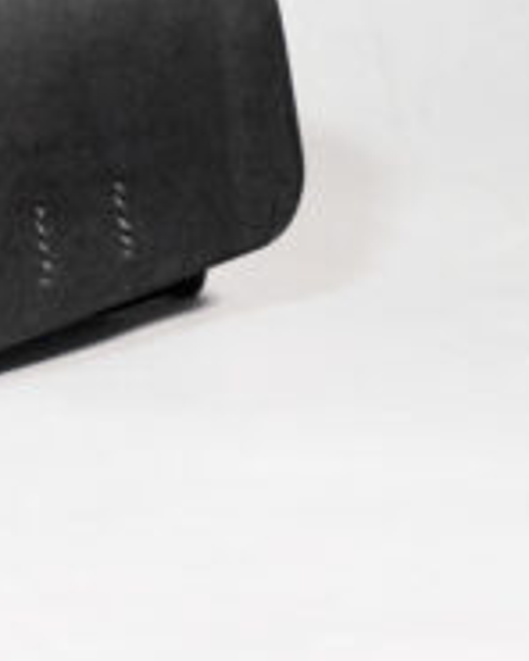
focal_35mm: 228
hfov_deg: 6.7
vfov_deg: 8.4
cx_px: -118
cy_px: -7
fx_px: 4462
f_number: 5.6
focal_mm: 50
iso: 400
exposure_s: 1/50
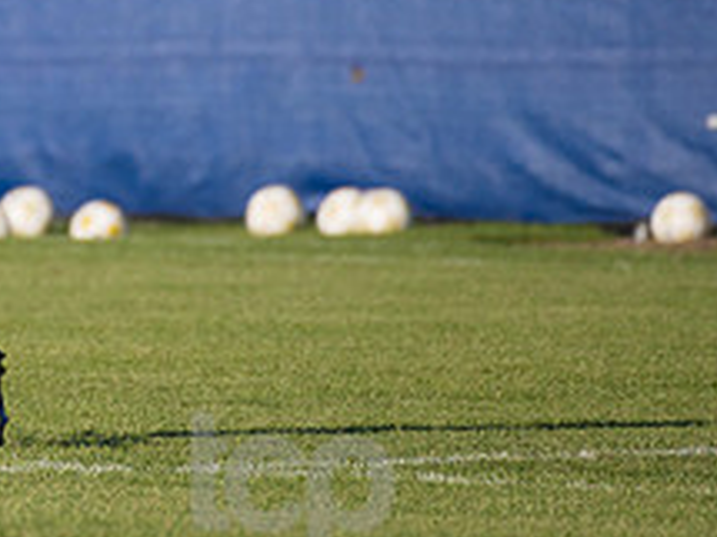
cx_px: -180
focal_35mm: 1192
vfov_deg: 1.2
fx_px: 24676
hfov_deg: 1.7
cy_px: 62
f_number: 5.6
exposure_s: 1/2000
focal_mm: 460
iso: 320
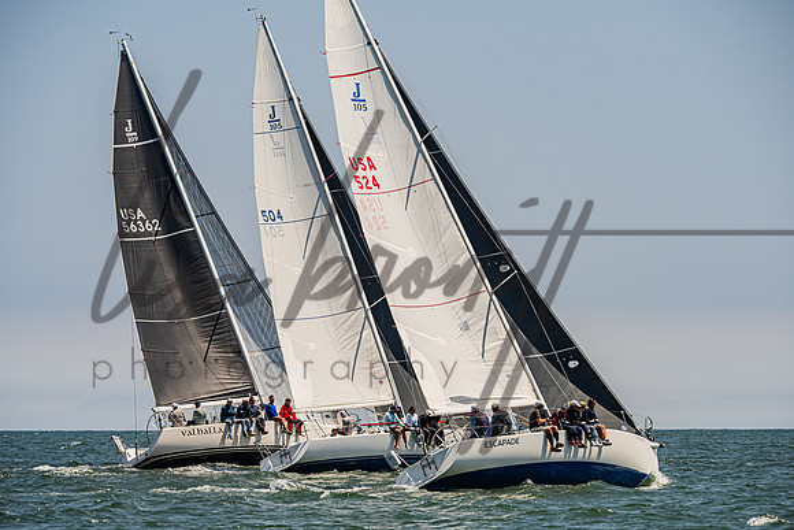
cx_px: 397
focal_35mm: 194
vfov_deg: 7.1
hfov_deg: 10.6
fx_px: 4271
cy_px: 289
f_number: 8
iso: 400
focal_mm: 170
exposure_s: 1/2000
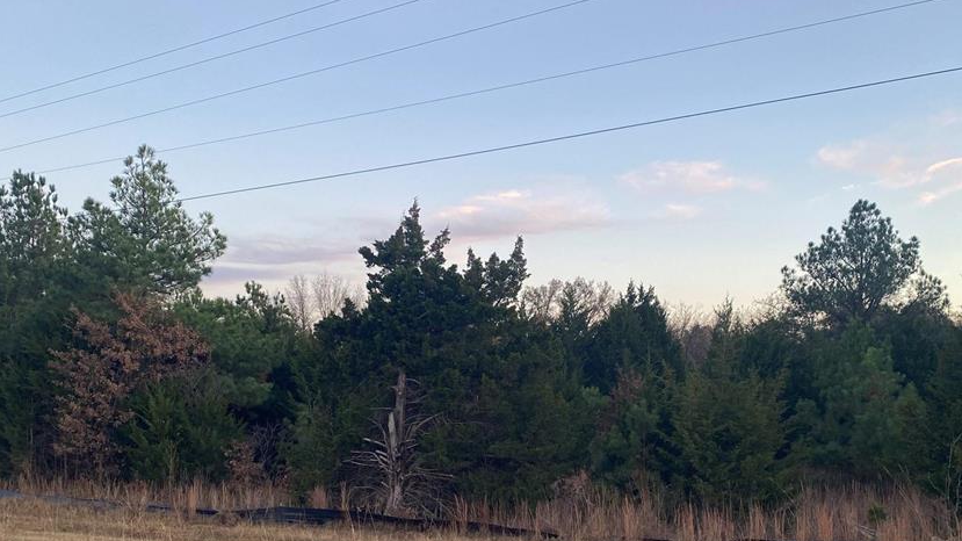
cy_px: 387
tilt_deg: -1.0
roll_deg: -1.1
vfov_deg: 33.2
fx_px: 893
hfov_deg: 56.6
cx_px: 499
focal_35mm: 35
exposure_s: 1/121
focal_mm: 4.25
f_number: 1.8
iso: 80
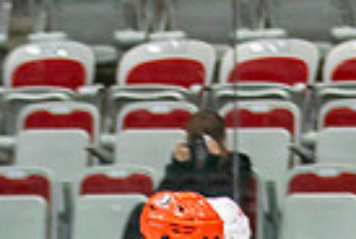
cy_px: 757
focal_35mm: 681
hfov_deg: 3.0
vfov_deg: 2.0
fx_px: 6749
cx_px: 405
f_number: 2.8
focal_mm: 100
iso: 800
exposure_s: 1/640
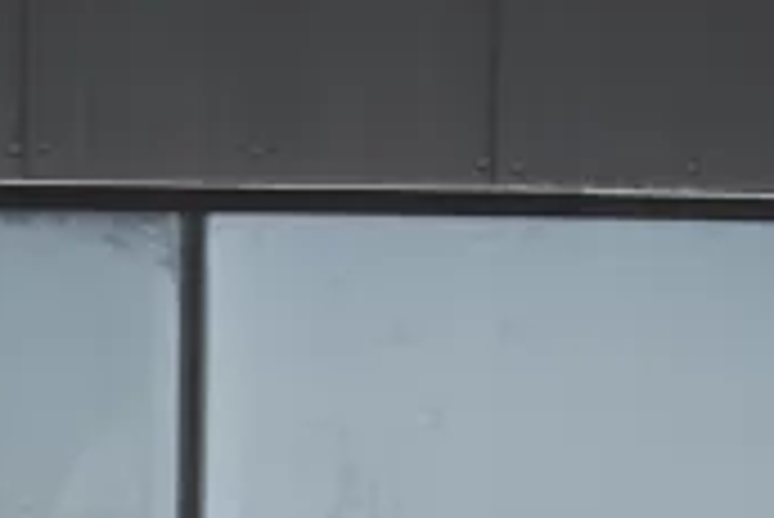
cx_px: 310
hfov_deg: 5.2
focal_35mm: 396
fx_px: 8521
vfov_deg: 3.4
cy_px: 1144
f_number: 1.6
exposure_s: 1/2000
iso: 80
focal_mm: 85
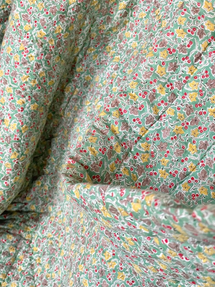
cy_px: 144
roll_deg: -24.9
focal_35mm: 52
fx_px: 431
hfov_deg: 28.0
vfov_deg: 36.8
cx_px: 108
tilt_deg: -42.4
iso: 800
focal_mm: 6
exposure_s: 1/50
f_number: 2
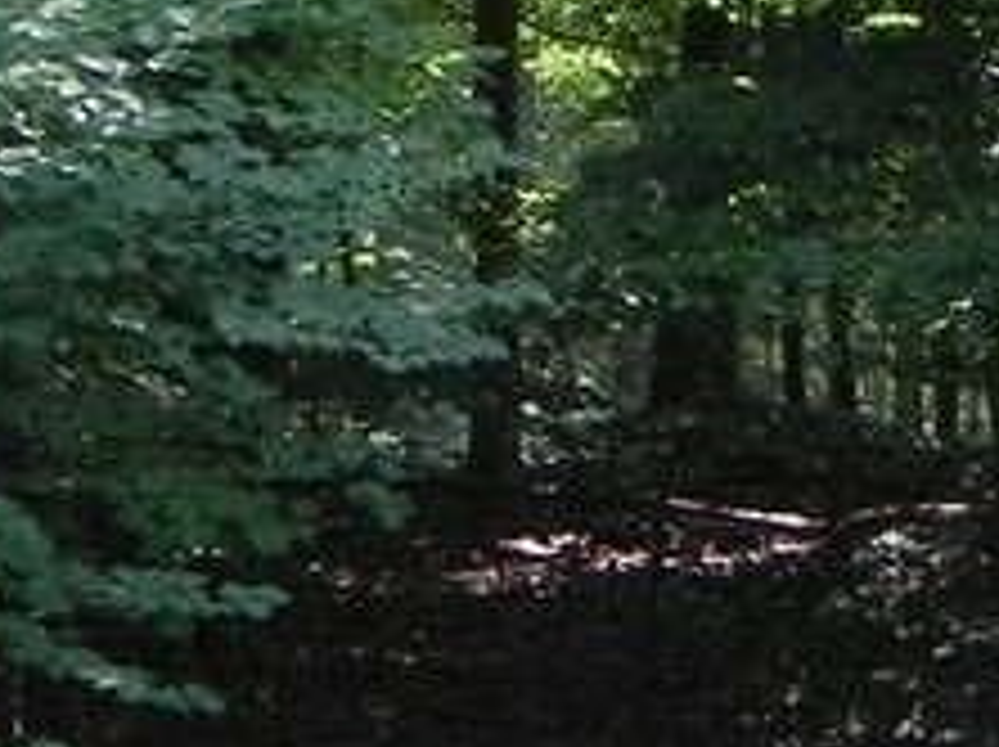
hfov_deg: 10.4
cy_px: 576
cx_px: 2169
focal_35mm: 171
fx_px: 4930
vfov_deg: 8.7
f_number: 3.5
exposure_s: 1/121
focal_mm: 6.6
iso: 160
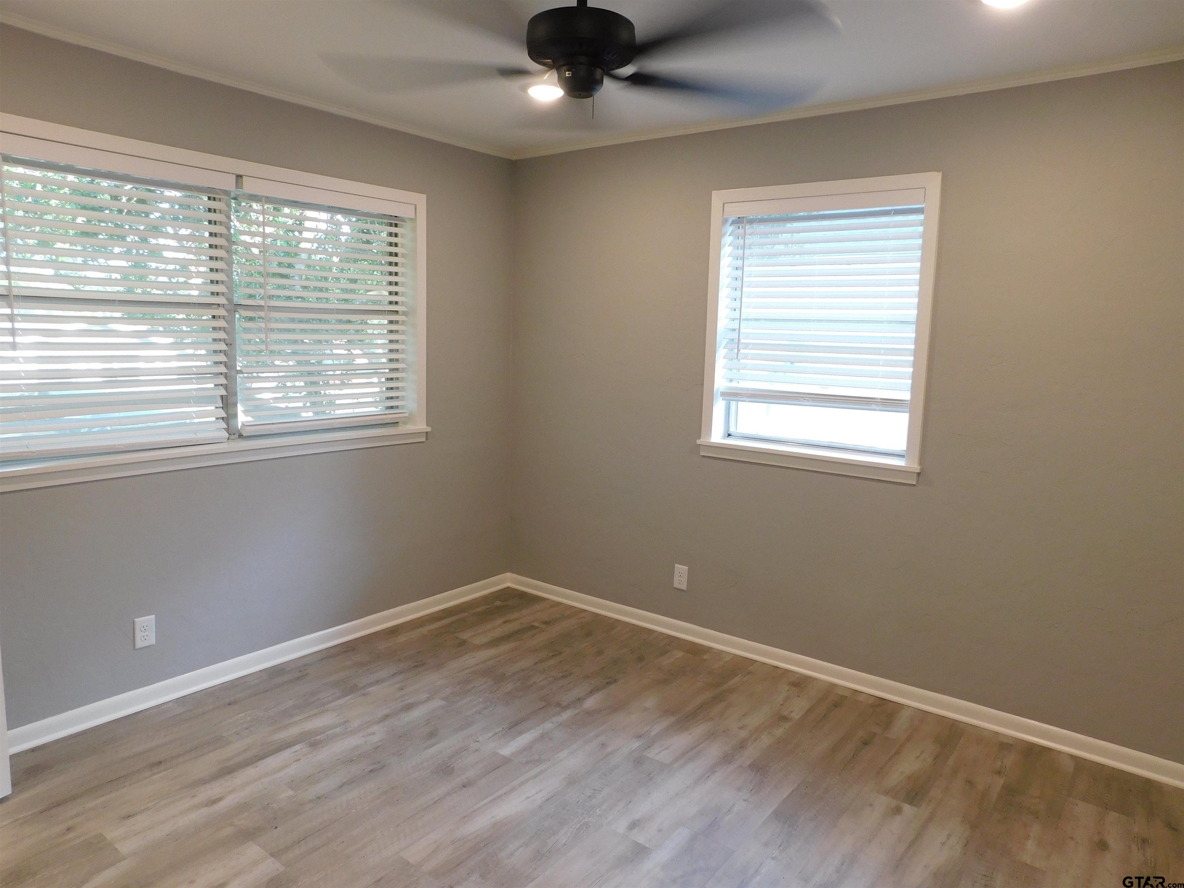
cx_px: 592
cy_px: 444
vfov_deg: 58.9
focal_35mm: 23
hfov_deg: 73.9
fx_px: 787
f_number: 3
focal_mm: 4
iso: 160
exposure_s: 1/30
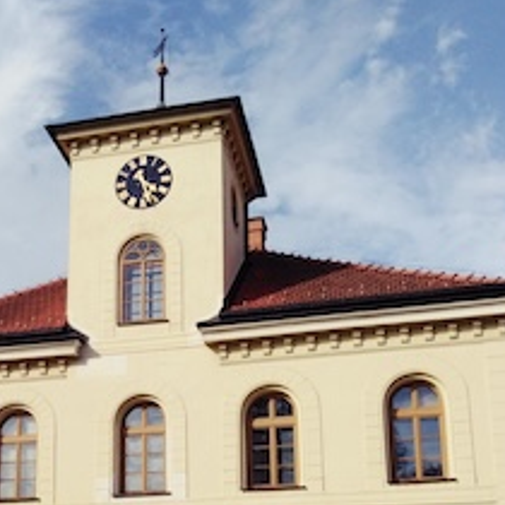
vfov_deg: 28.0
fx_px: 974
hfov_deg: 28.5
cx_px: 103
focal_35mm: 59
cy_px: 458
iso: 101
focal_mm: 3.46
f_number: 2.2
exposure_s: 1/1801
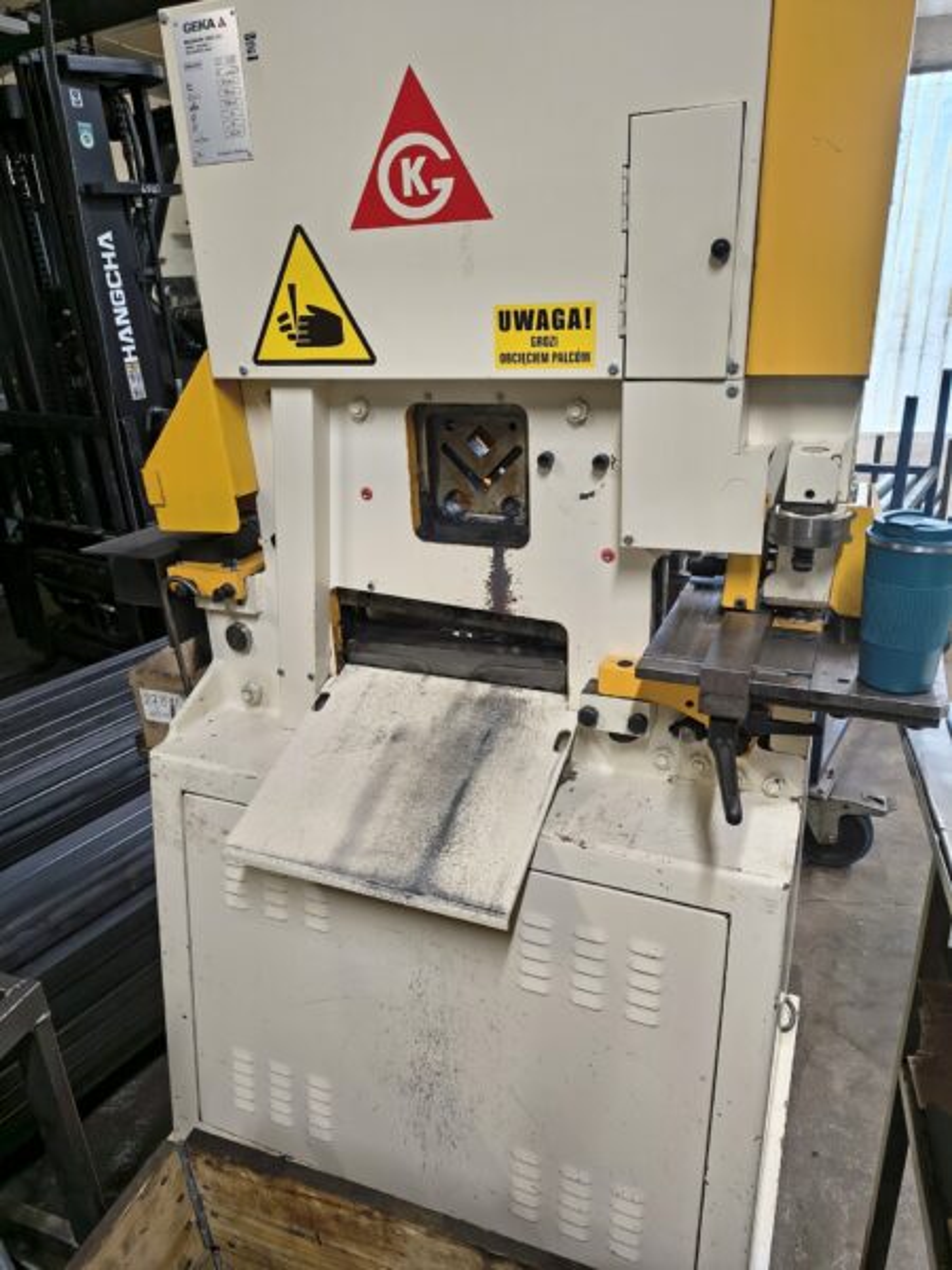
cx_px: 476
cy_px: 635
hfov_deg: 56.8
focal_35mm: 24
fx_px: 880
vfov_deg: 71.6
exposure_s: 1/100
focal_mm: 5.56
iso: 443
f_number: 1.8
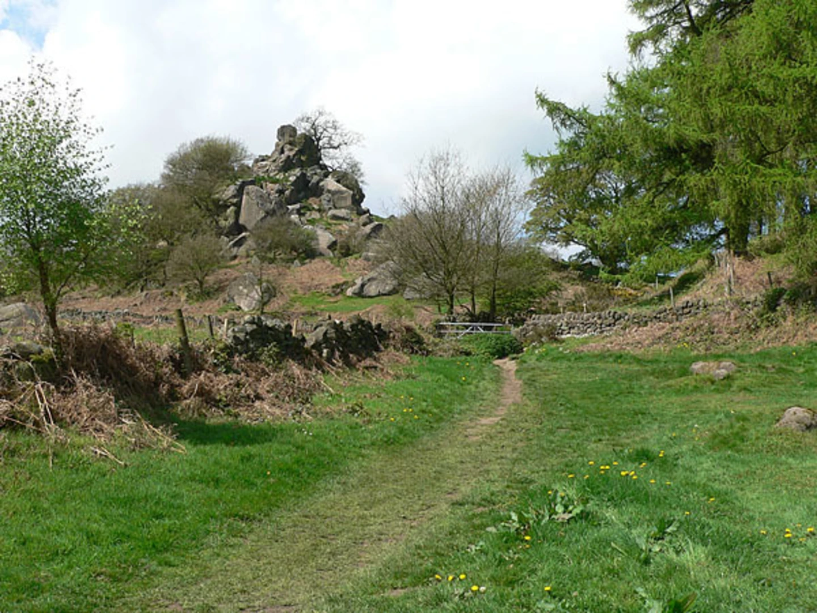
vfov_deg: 32.2
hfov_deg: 42.1
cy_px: 306
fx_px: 1062
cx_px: 408
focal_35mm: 45
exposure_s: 1/500
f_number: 4
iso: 80
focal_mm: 7.4
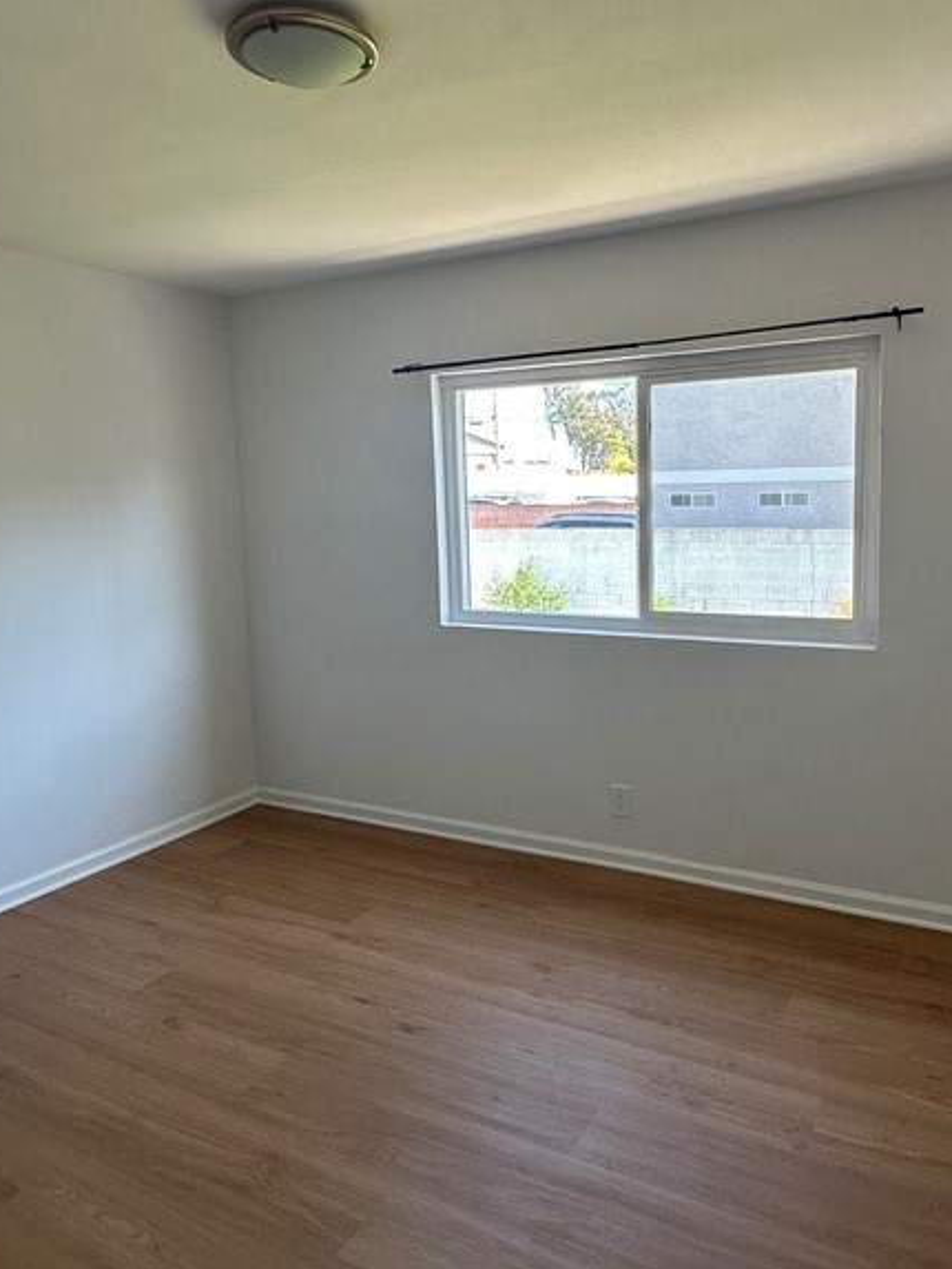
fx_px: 916
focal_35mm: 25
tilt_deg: -6.7
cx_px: 534
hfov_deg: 54.8
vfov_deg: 69.3
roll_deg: +1.7
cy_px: 600
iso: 50
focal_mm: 2.22
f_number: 2.2
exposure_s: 1/99
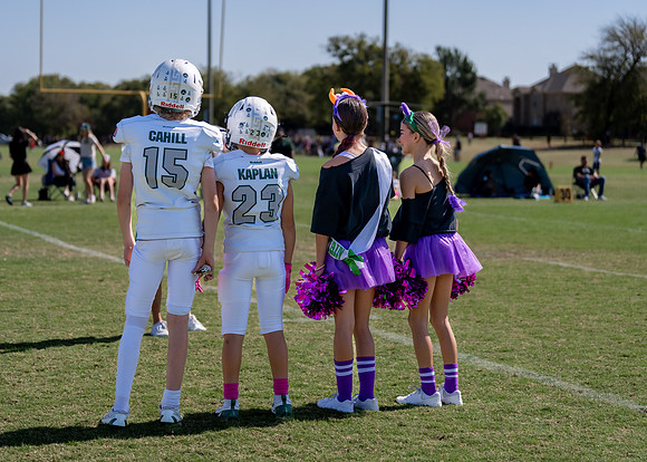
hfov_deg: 25.0
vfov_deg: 18.0
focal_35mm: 79
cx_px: 272
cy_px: 212
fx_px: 1458
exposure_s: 1/2000
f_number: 2.8
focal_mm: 70
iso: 100
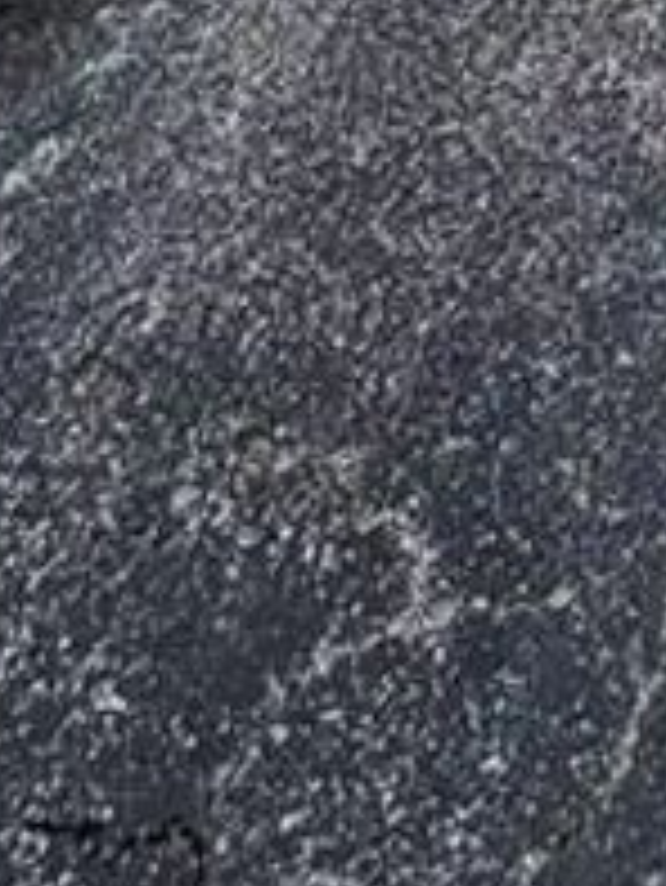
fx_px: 2486
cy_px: -1842
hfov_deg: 12.5
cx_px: 1516
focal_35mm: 97
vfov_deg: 11.1
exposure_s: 1/770
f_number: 2.2
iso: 20
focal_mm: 2.22
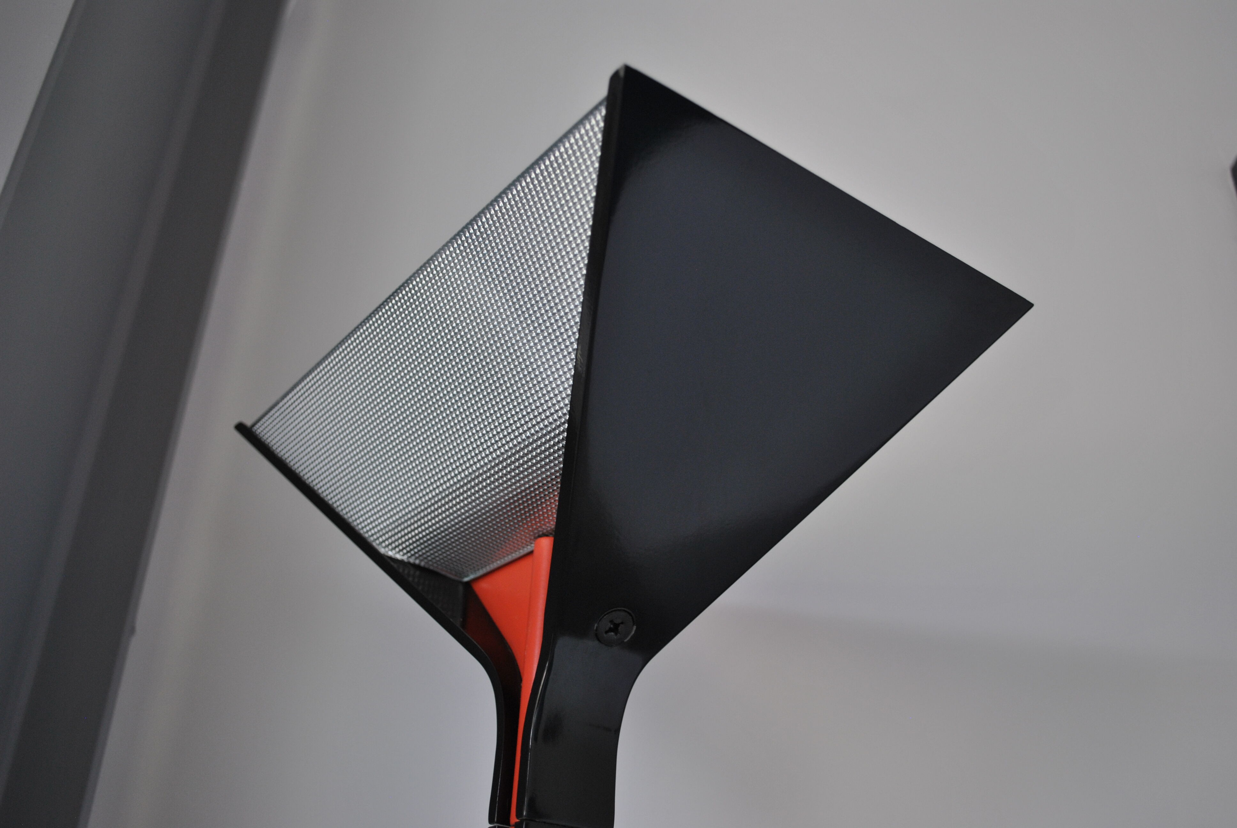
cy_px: 414
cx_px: 618
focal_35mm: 36
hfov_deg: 53.1
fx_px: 1238
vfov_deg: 37.0
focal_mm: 24
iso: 220
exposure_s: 1/30
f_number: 4
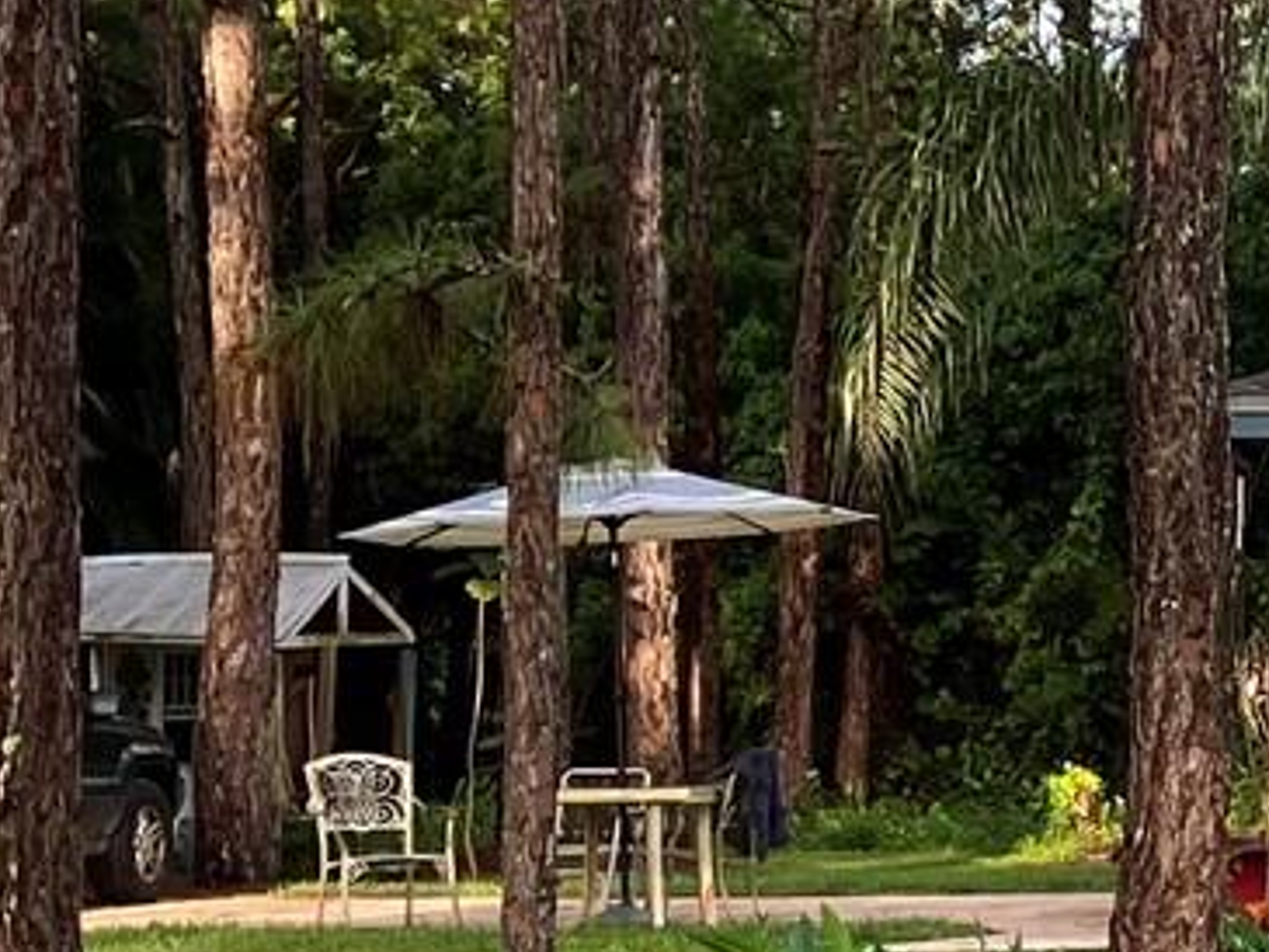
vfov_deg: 9.5
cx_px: 2771
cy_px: 528
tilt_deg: +1.6
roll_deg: -0.6
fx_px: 5757
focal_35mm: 157
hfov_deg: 11.1
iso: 25
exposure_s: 1/209
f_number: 1.8
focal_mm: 3.99
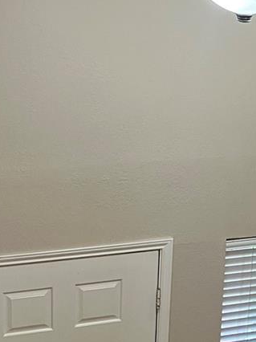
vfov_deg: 19.5
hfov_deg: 14.1
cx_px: 328
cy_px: 178
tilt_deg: -19.0
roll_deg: -5.8
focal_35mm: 101
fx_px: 997
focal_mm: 3.99
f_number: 1.8
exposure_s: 1/60
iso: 100
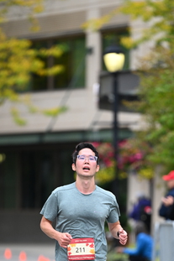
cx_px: 100
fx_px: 2569
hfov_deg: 3.9
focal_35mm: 354
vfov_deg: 5.8
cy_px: 213
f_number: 2.8
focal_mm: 200
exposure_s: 1/2000
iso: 640
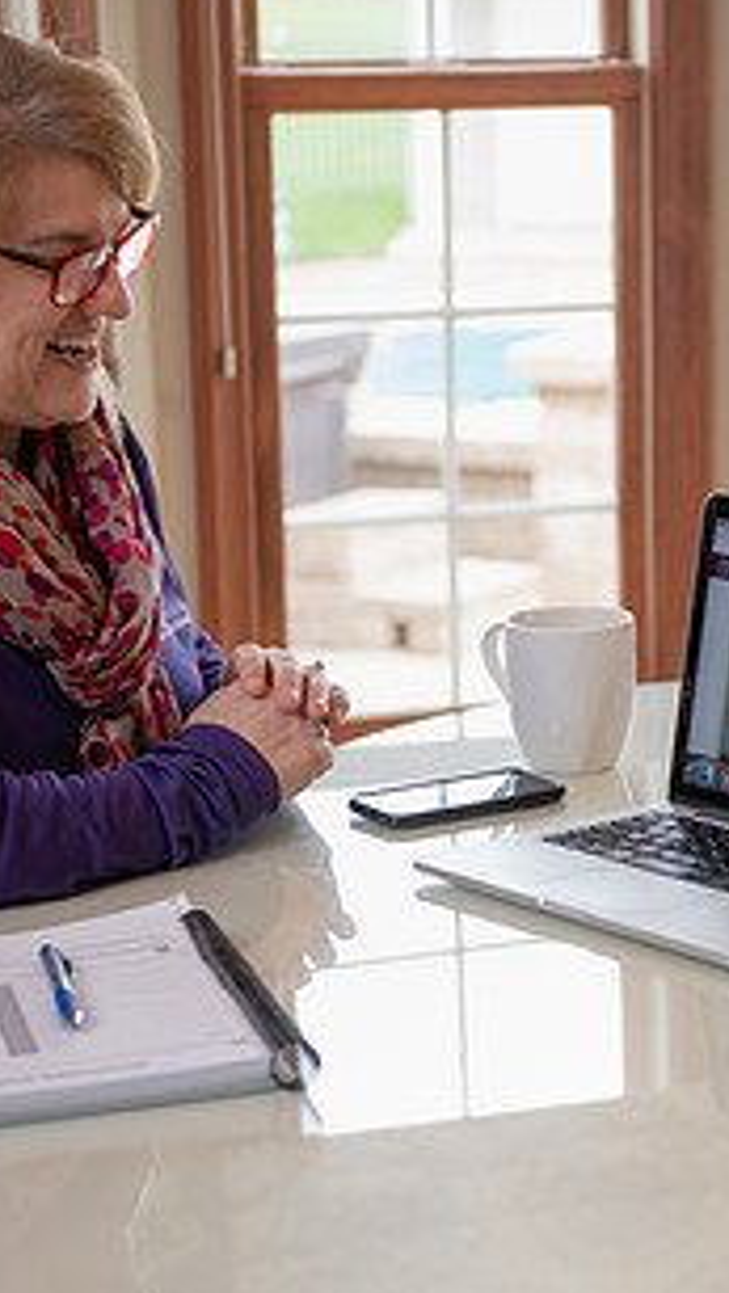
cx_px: 645
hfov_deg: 12.2
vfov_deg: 21.6
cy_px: 588
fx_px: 3397
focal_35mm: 99
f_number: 3.2
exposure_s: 1/200
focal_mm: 50
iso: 500
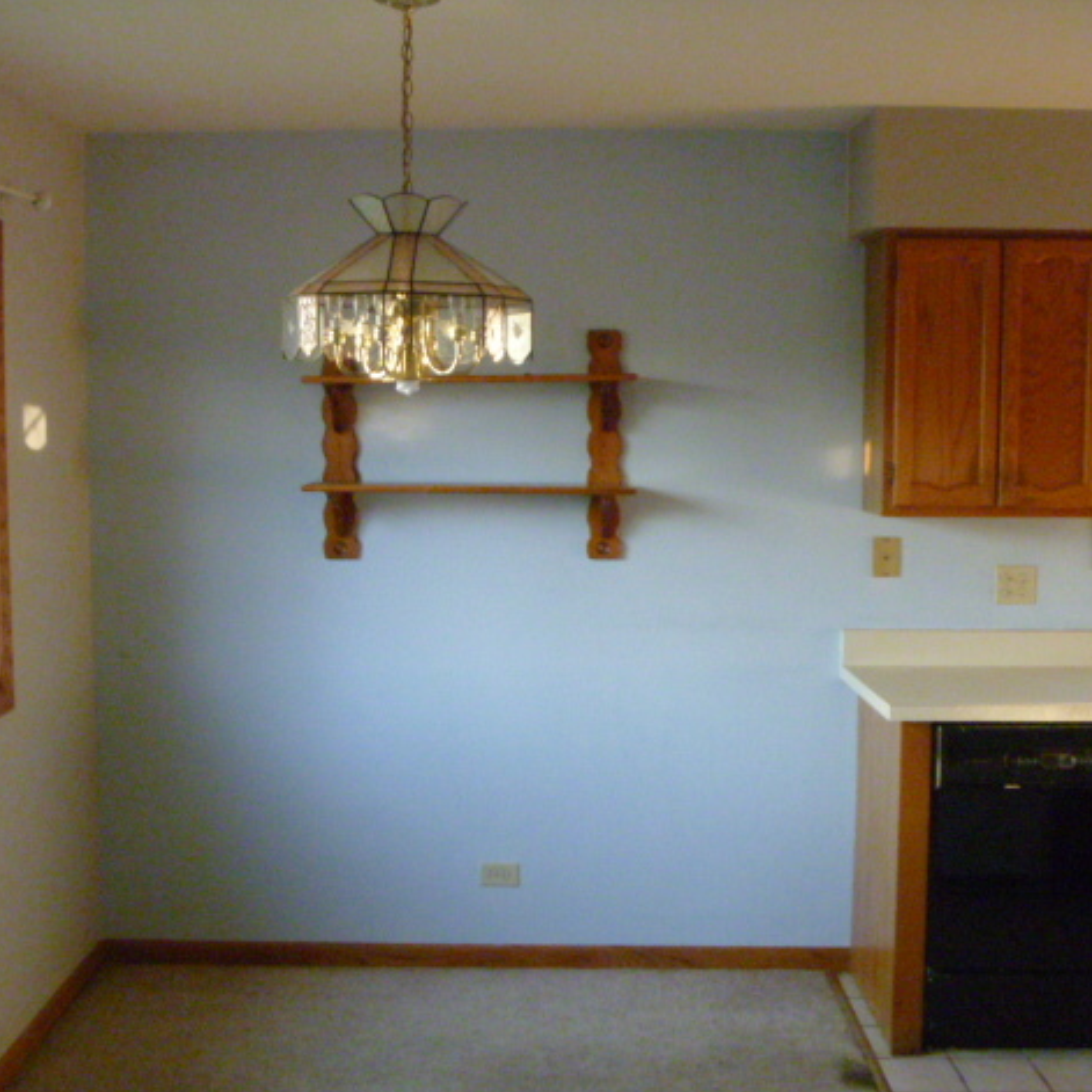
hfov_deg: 40.0
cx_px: 505
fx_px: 1499
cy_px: 554
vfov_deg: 40.0
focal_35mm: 42
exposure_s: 1/100
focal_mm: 6.3
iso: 800
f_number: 3.5
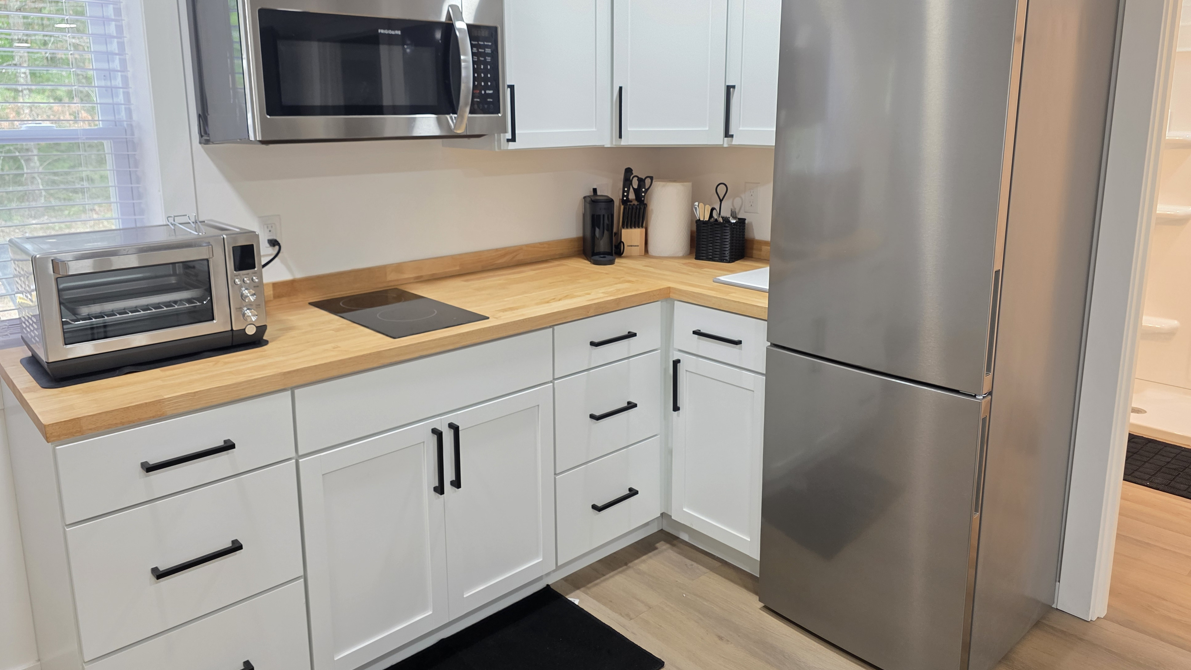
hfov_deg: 71.9
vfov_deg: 44.1
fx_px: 821
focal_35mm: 26
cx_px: 587
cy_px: 255
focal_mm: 6.3
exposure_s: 1/120
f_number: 1.7
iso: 320
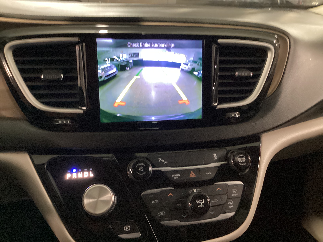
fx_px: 289
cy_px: 121
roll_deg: -3.2
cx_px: 162
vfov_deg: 45.4
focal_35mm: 31
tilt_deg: -28.8
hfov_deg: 58.4
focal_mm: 3.3
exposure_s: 1/25
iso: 500
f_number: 2.4
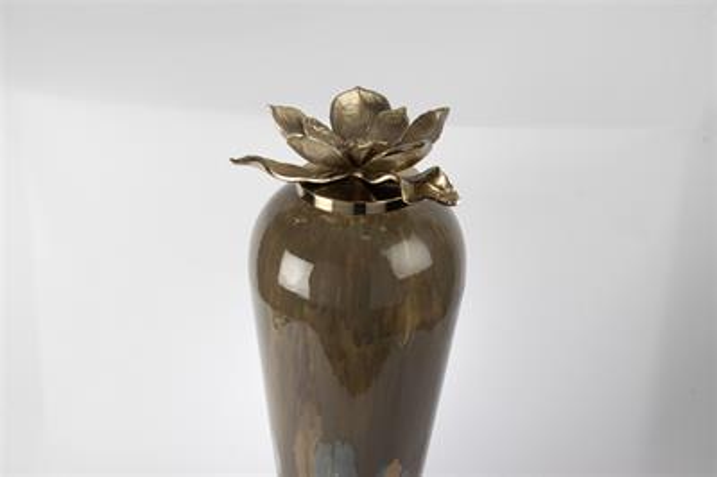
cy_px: 238
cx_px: 358
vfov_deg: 31.8
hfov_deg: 46.4
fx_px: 836
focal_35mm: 42
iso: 100
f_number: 16
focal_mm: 28.13
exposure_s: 1/100
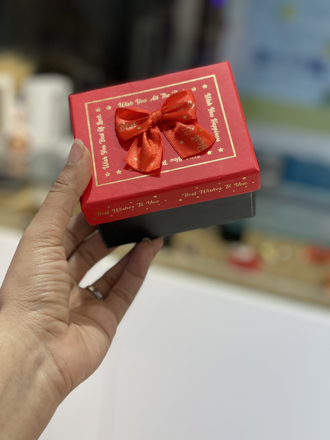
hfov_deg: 28.0
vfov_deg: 36.8
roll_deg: -6.4
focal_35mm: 52
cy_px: 220
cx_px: 165
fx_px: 661
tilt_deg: -19.7
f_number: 2
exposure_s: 1/100
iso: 64
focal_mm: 6
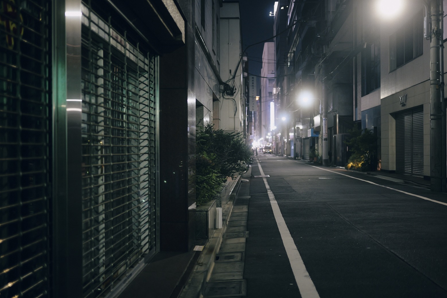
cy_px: 150
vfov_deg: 32.6
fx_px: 509
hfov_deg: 47.4
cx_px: 225
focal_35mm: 41
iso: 1600
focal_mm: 40
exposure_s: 1/50
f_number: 2
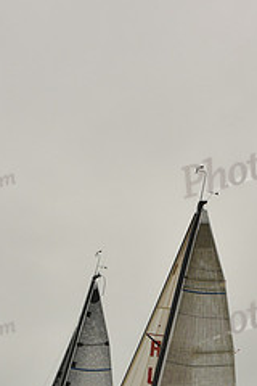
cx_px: 99
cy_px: 412
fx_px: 1810
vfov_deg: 12.0
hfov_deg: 8.1
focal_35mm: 169
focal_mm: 70
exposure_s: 1/800
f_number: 10
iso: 320
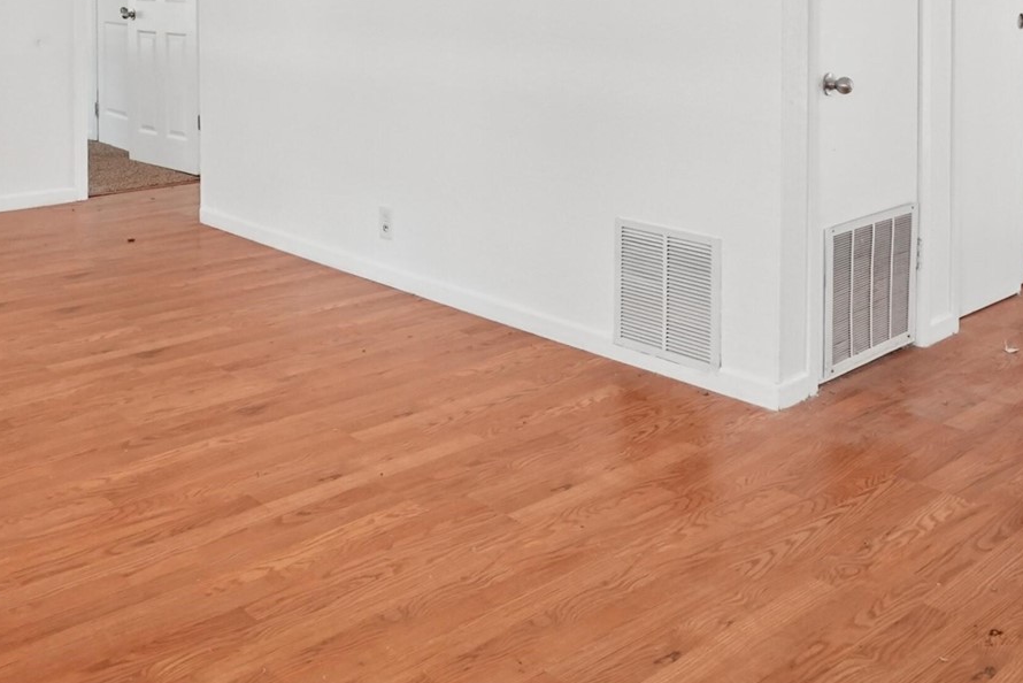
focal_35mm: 39
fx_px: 1109
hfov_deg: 49.4
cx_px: 446
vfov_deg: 30.6
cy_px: -67
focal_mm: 16
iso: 2500
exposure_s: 1/1000
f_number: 4
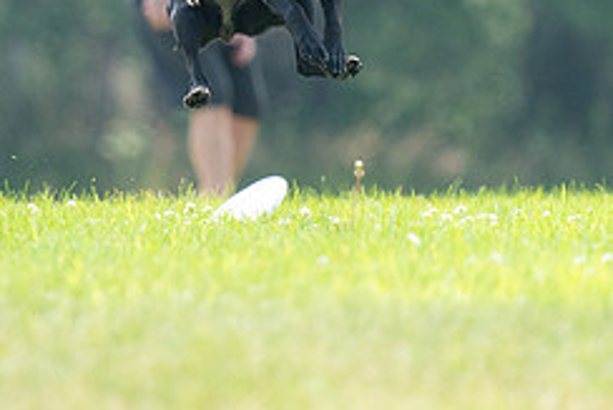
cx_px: 221
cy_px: -44
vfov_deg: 1.4
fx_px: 17088
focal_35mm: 1003
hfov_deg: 2.1
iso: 4000
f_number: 6.3
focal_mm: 422
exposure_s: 1/4000
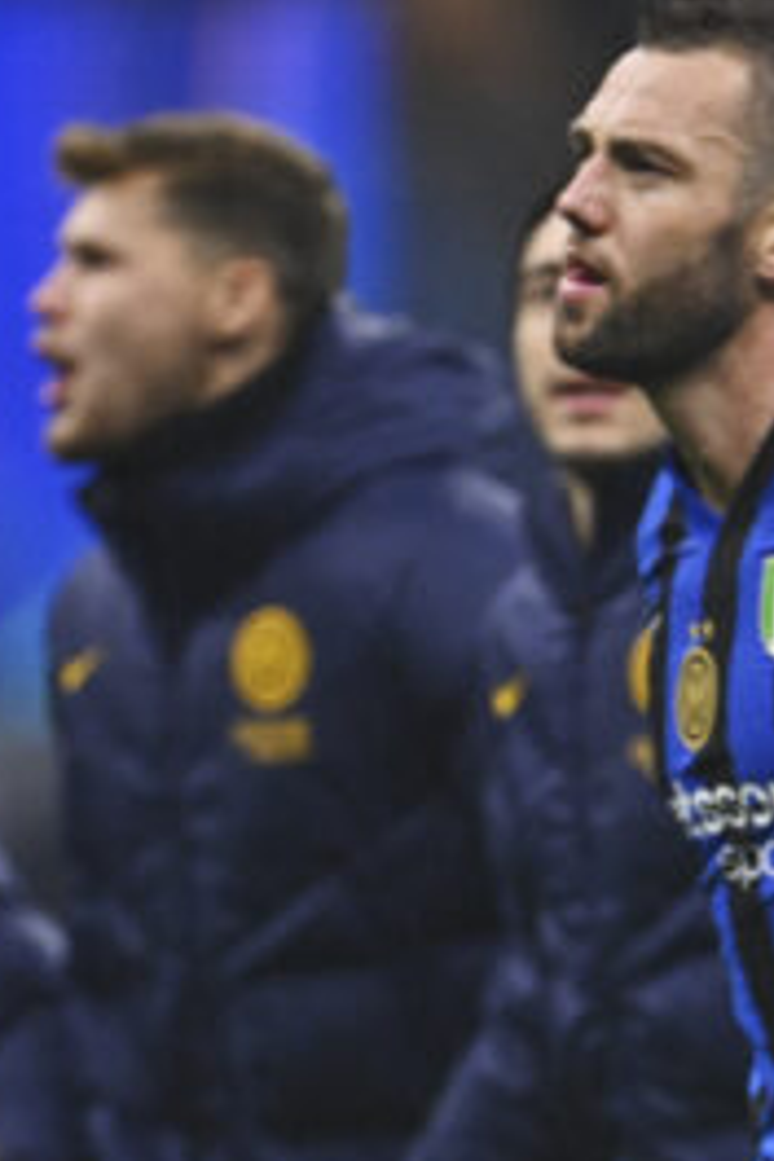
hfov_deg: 0.9
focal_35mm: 1553
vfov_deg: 1.3
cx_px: 989
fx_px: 50080
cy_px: 1251
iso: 1600
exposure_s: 1/1600
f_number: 2.8
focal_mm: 400
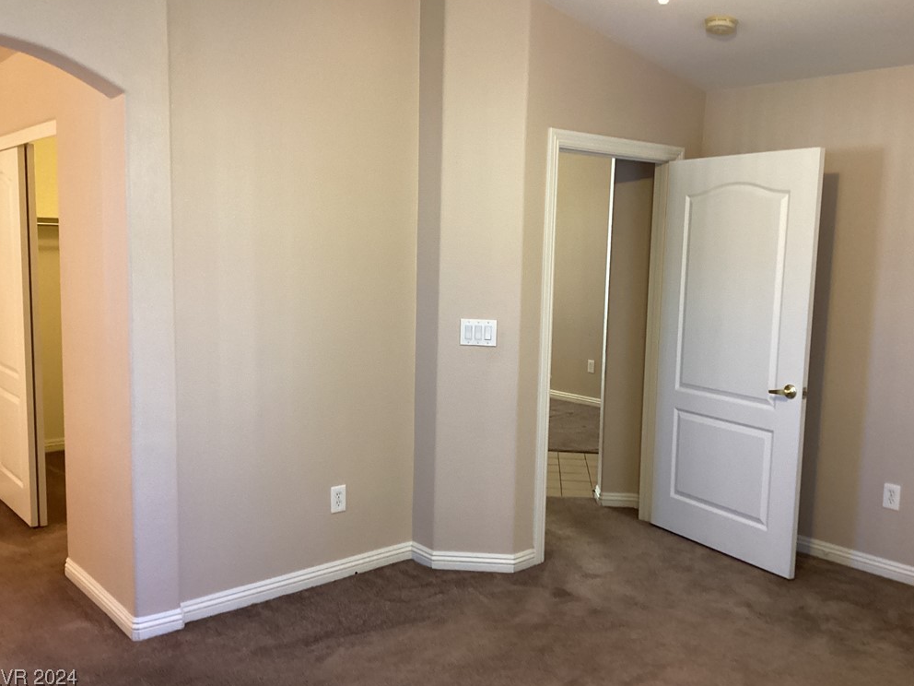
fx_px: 845
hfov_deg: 56.8
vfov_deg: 44.2
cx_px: 456
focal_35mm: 32
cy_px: 344
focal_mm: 3.3
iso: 320
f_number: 2.4
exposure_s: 1/60
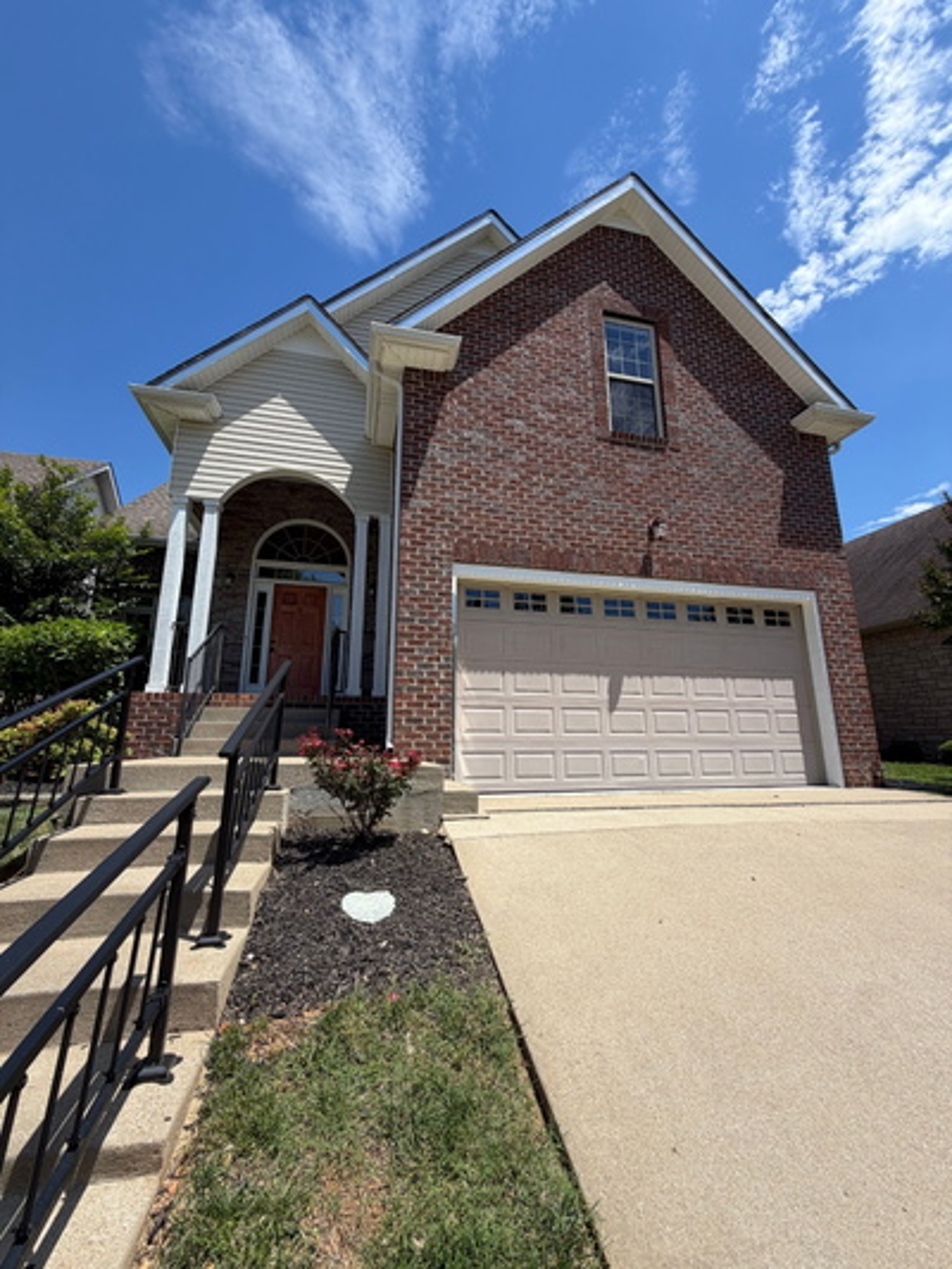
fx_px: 513
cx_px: 476
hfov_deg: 85.7
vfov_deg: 102.1
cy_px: 634
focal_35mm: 14
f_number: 2.2
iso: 20
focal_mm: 2.22
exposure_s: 1/770
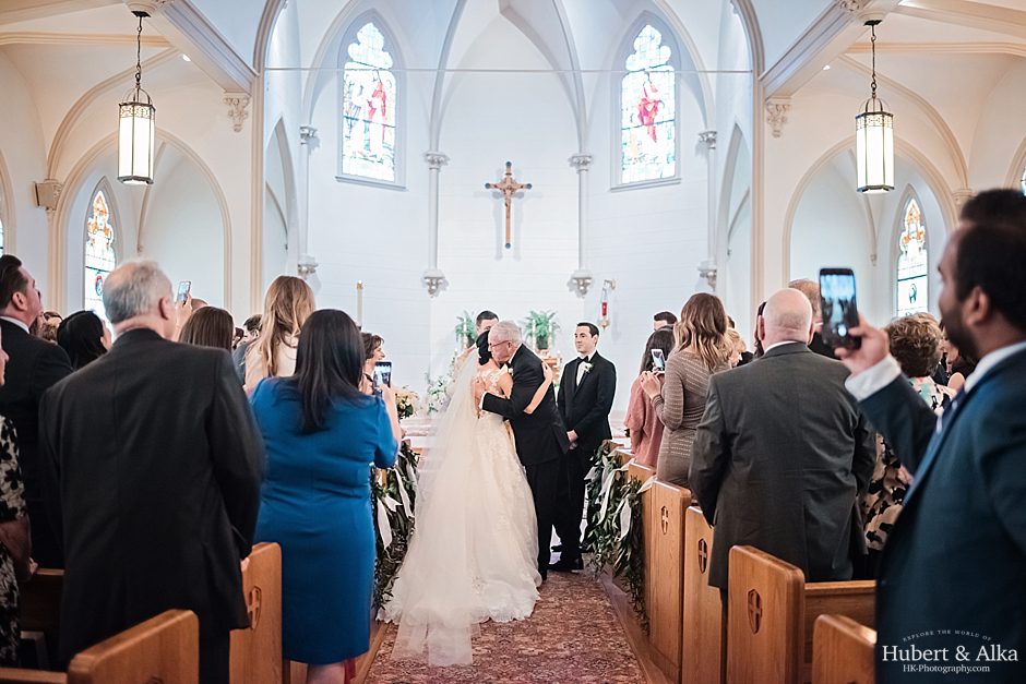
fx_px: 998
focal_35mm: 35
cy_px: 342
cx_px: 513
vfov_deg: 37.9
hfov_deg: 54.4
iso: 1250
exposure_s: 1/125
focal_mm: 35
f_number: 2
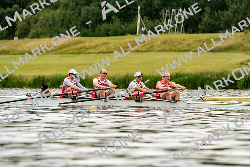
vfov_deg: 4.4
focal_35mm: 315
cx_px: 125
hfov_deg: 6.5
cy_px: 84
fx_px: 2188
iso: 400
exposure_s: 1/2000
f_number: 6.3
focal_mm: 315
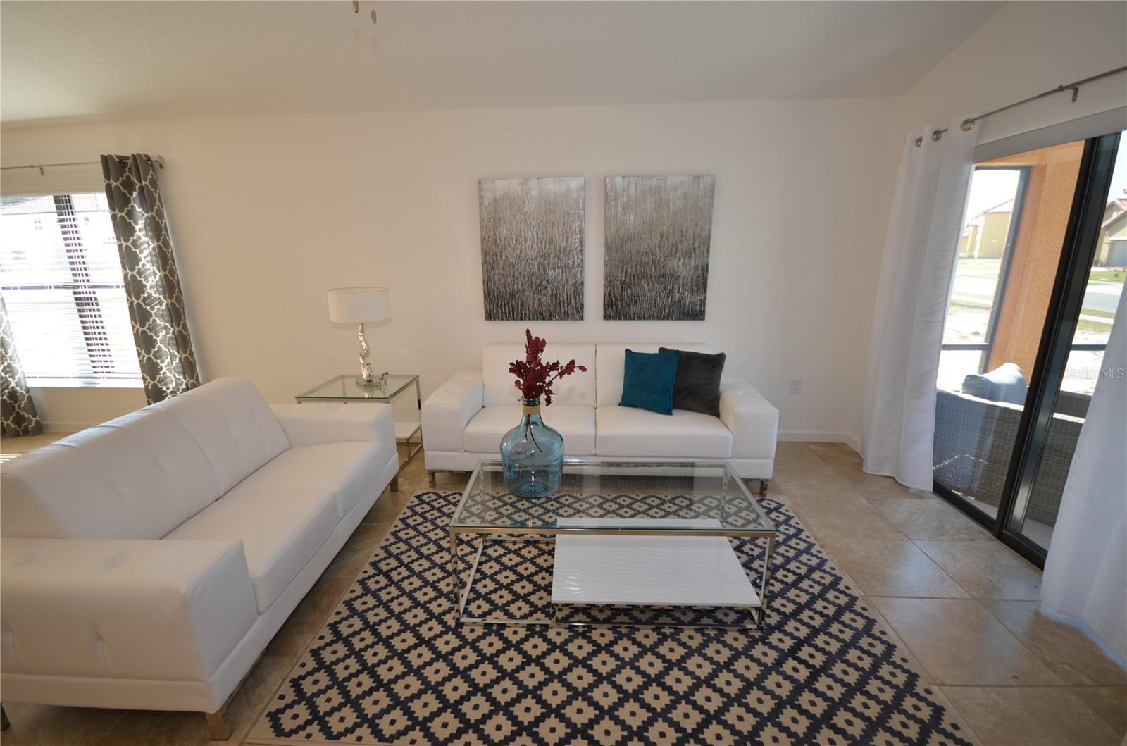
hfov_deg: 100.5
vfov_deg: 77.0
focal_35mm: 15
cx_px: 564
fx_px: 469
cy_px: 373
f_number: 4
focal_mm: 10
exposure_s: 1/60
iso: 200
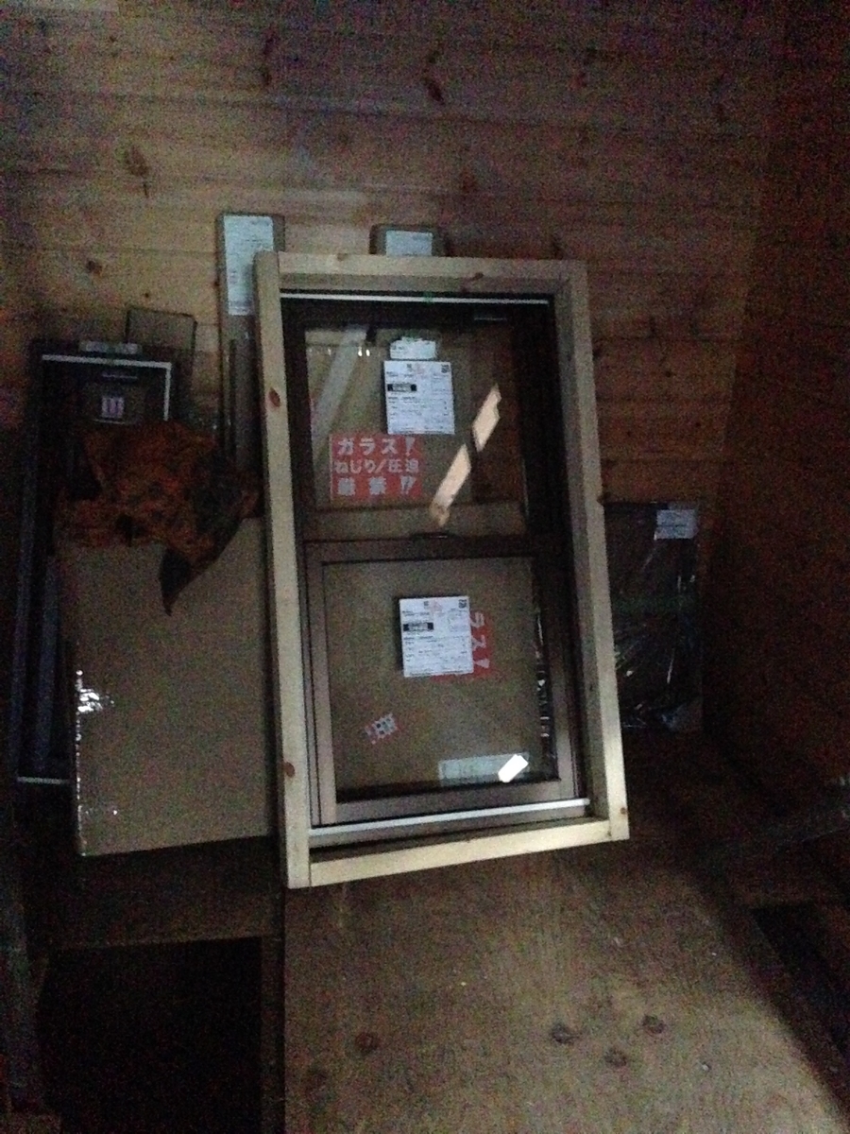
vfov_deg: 55.4
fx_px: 1080
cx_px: 425
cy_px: 567
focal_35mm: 33
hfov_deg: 42.9
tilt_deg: -20.0
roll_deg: -3.4
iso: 3200
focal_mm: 4.12
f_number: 2.4
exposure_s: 1/15
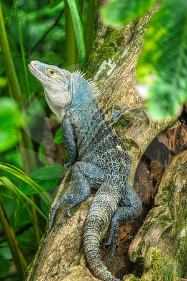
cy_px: 140
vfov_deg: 4.7
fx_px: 3451
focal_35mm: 443
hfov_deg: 3.1
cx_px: 94
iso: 200
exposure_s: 1/80
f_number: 4.5
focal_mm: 162.8
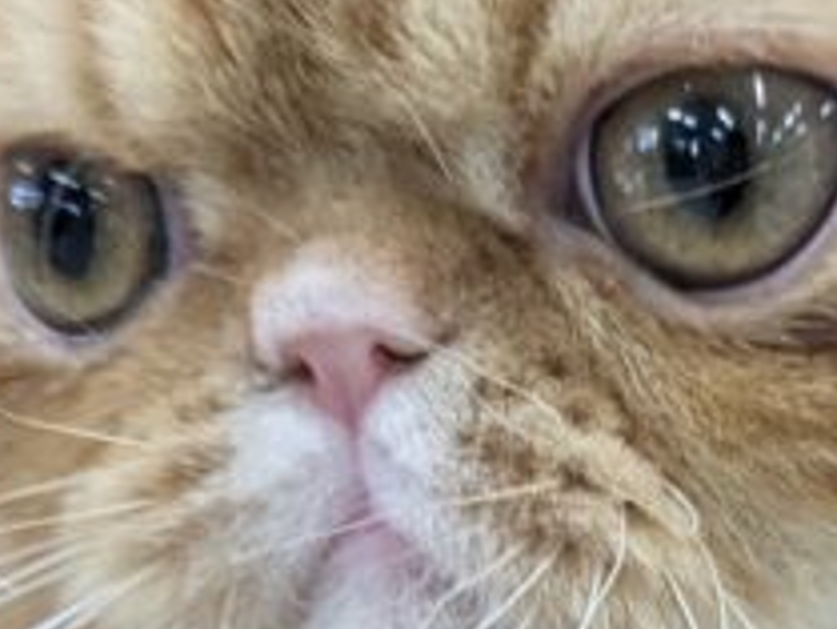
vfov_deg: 9.3
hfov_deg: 12.7
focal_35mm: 155
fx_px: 3750
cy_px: 994
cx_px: 493
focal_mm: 4.38
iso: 223
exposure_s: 1/99.9
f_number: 1.73
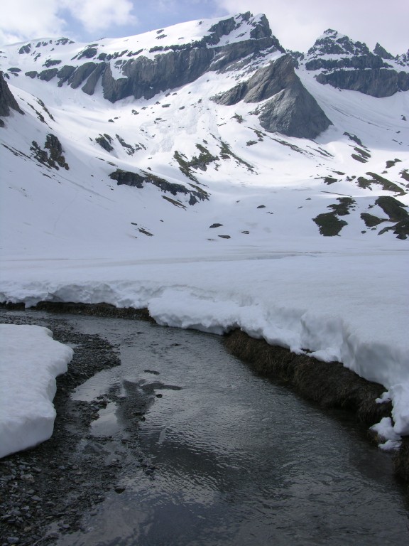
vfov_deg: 52.6
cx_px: 204
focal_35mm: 35
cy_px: 273
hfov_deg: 40.7
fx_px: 551
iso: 50
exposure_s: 1/234
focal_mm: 8.9
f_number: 8
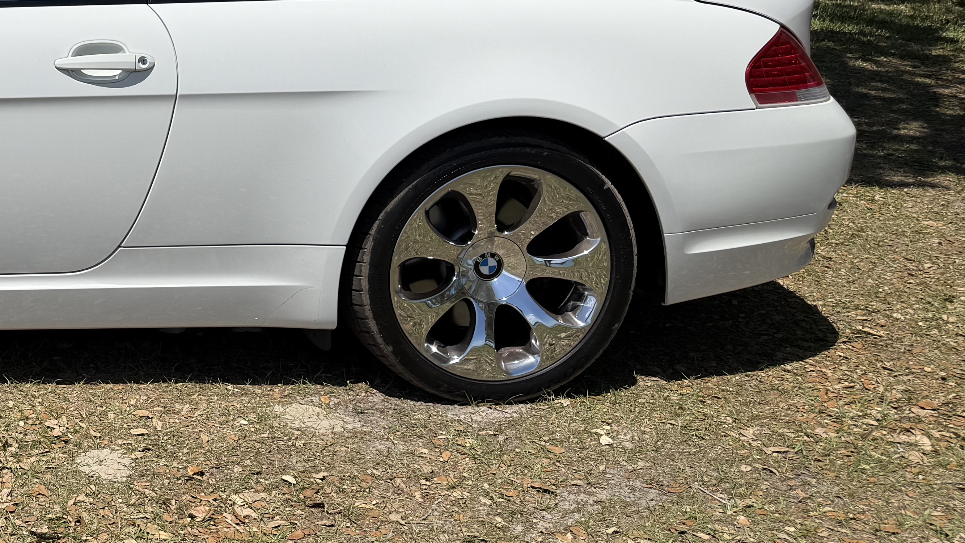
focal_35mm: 56
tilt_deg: -12.4
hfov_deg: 33.1
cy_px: 152
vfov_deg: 21.3
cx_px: -66
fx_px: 1433
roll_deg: -0.5
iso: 80
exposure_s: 1/7353
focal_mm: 6.76
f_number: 1.78
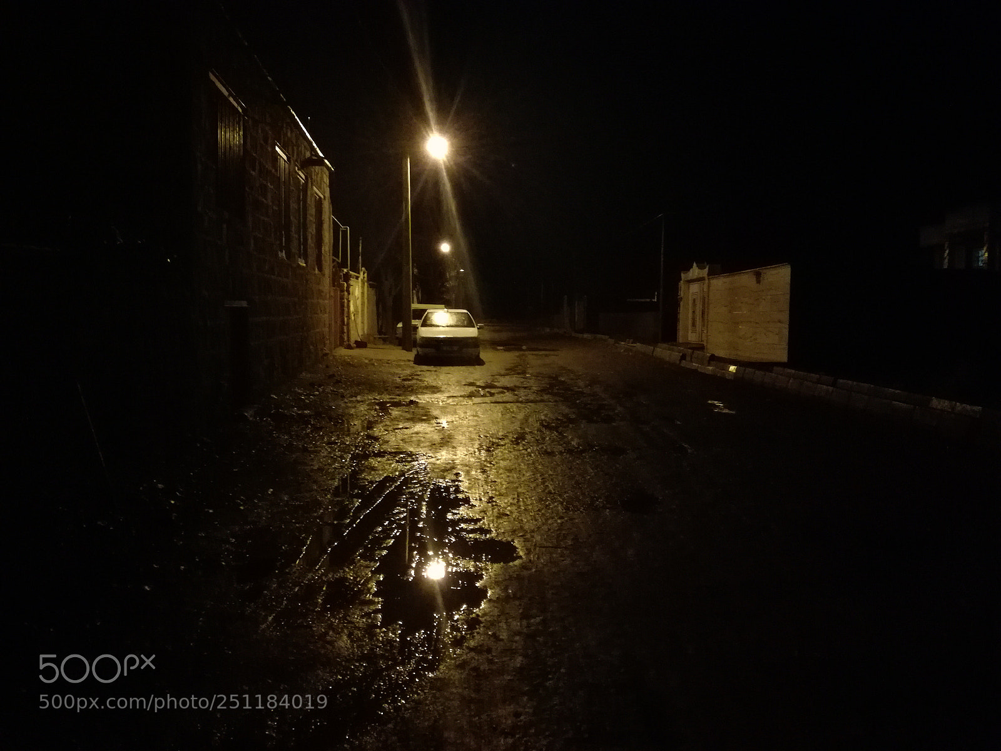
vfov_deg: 51.4
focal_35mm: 27
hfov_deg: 65.3
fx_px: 781
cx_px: 500
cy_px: 376
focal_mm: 3.79
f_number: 2
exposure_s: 1/12.5
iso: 1000
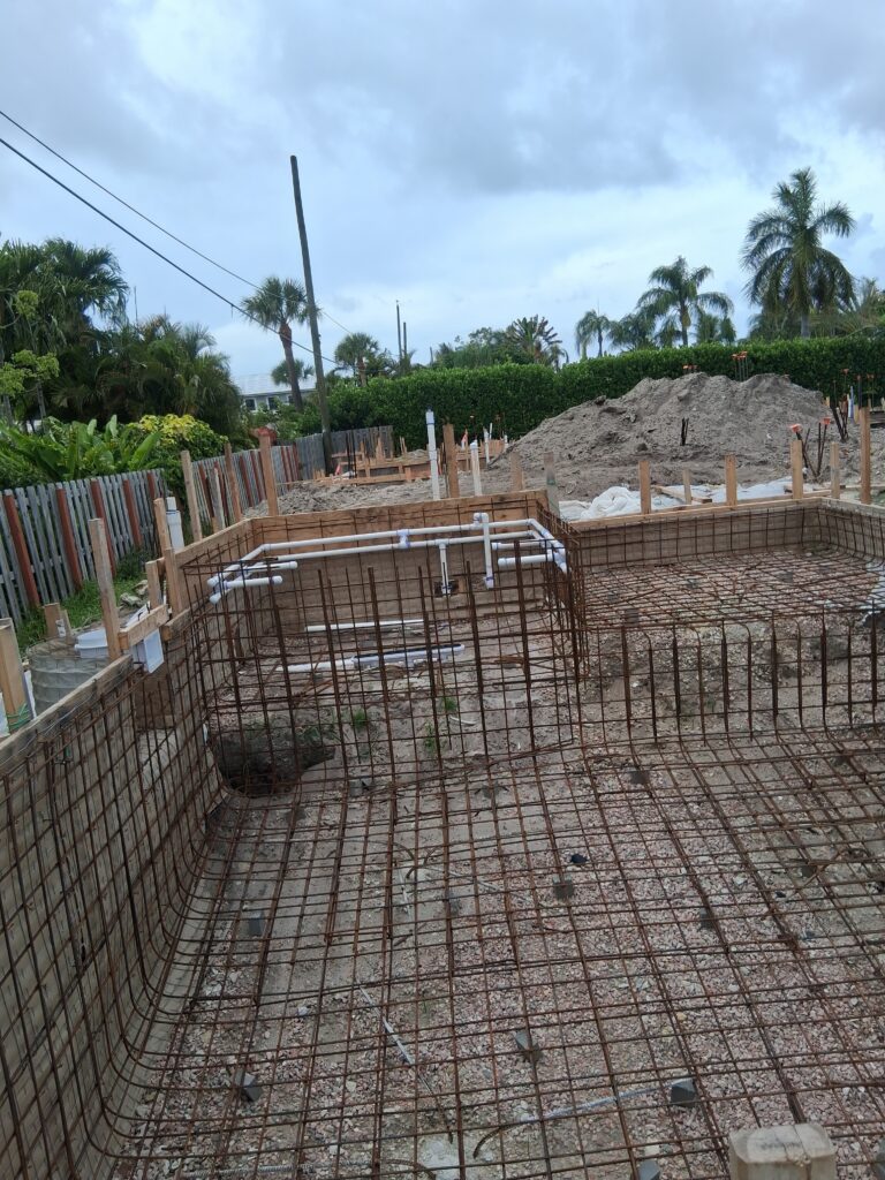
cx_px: 442
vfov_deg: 67.3
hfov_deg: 53.1
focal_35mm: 26
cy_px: 590
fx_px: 886
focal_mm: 3.98
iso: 25
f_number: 1.8
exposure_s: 1/518
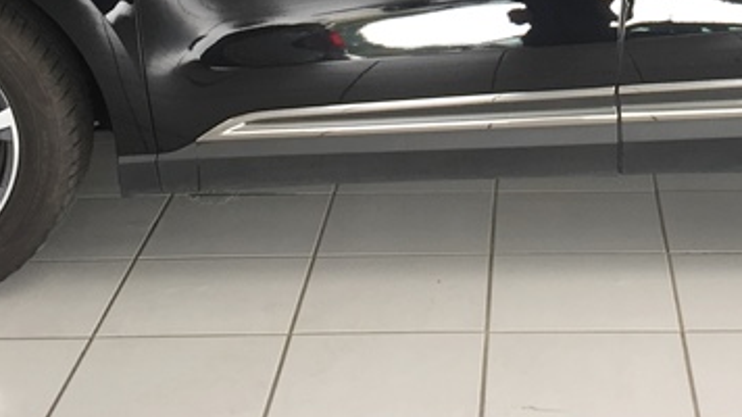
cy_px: -296
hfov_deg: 23.2
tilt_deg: -5.2
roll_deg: -1.3
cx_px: 561
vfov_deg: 12.3
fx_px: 1790
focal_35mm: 91
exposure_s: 1/50
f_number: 2.2
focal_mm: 4.15
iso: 40
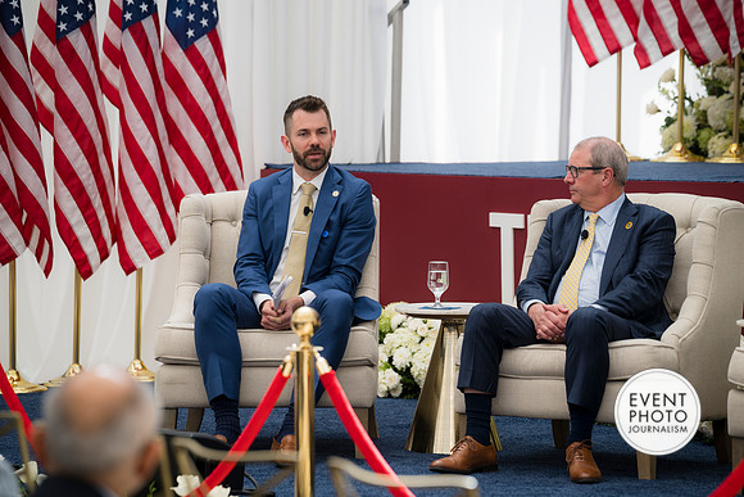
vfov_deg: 9.2
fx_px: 3101
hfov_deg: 13.7
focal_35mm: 150
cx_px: 372
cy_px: 248
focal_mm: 150
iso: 80
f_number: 4
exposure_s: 1/160
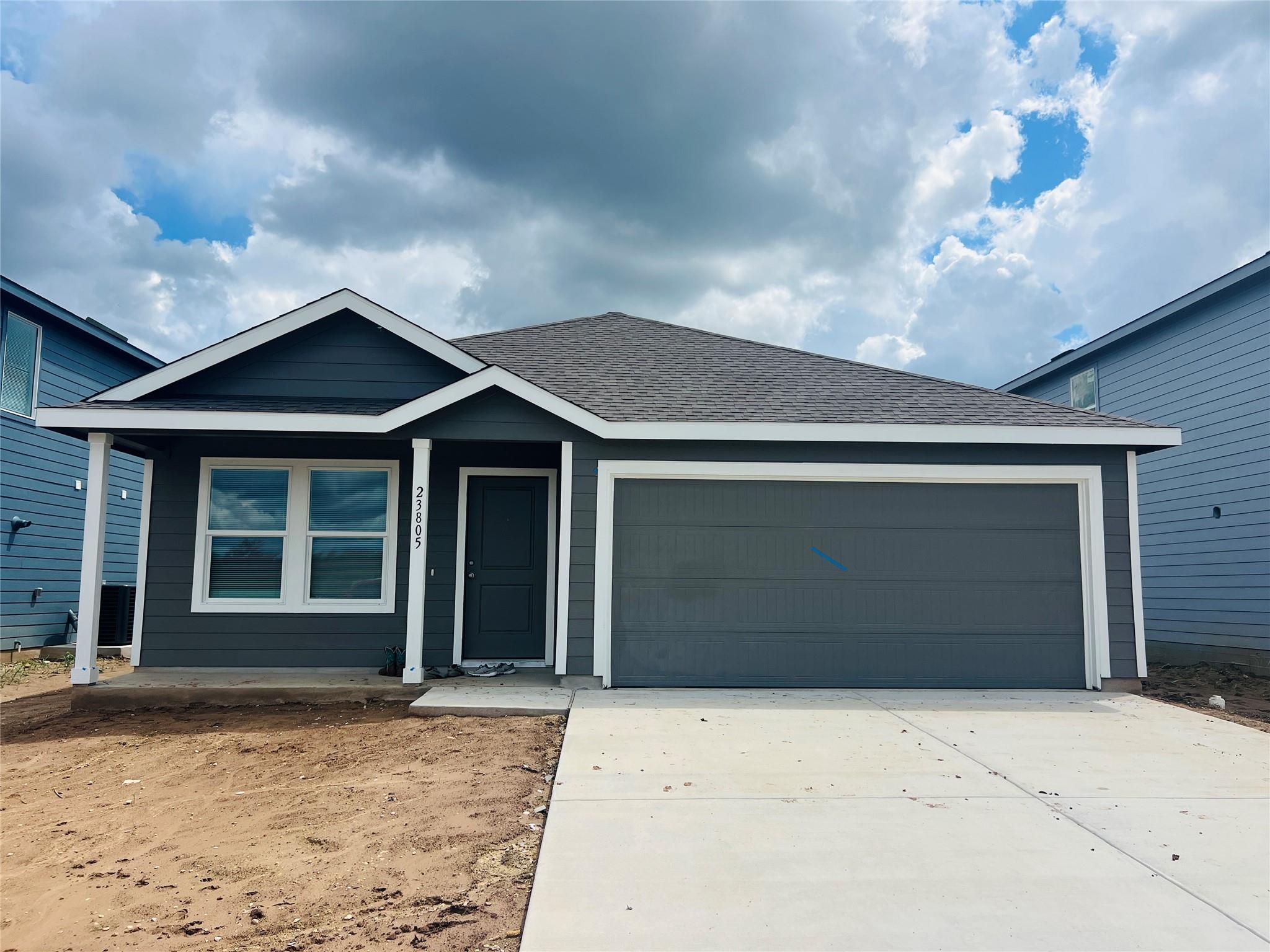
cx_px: 635
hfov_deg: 67.3
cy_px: 476
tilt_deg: +6.6
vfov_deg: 53.1
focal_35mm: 26
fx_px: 954
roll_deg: -0.5
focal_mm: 5.7
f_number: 1.5
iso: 50
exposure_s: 1/6993
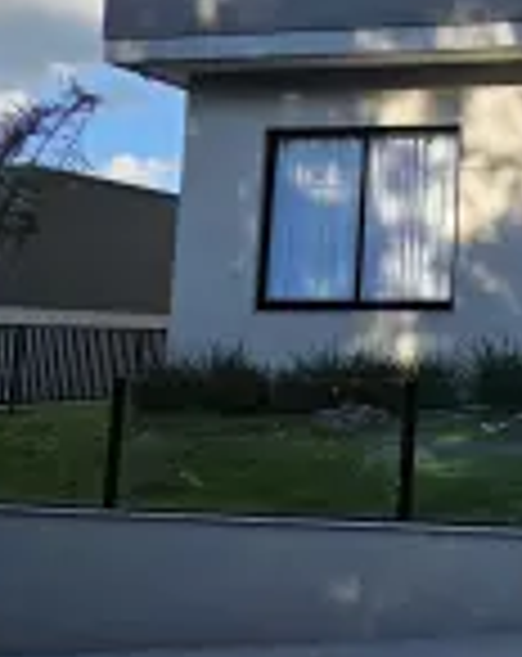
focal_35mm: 54
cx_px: 720
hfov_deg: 23.8
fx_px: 1047
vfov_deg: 34.5
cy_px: 223
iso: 80
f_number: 1.8
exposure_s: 1/4885
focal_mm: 5.4
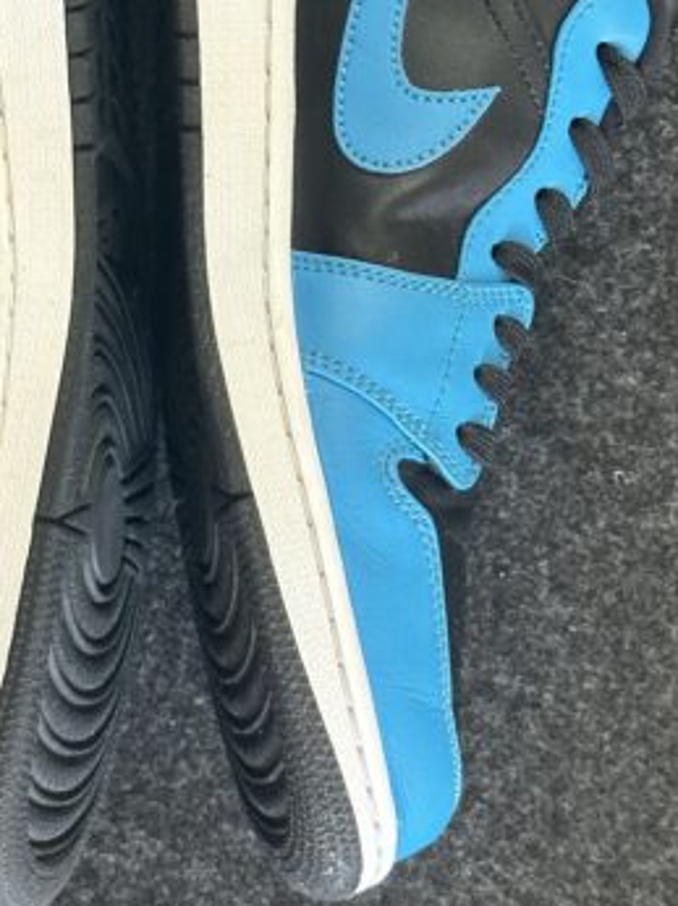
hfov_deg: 13.2
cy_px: 250
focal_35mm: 111
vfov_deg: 17.7
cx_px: 105
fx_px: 2902
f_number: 1.78
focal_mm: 6.86
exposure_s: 1/50
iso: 200
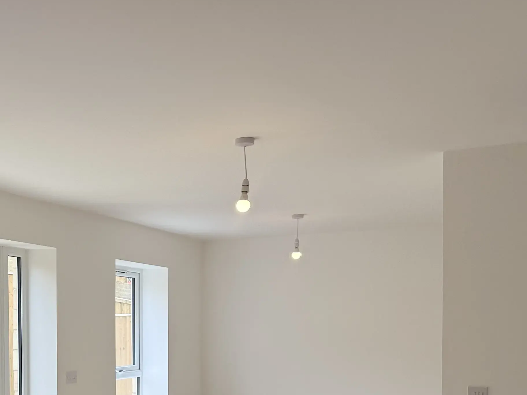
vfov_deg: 26.5
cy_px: 363
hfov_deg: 34.8
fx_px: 807
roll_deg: +0.6
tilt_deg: -2.0
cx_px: 93
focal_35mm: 53
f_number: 1.78
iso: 80
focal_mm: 6.76
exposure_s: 1/389
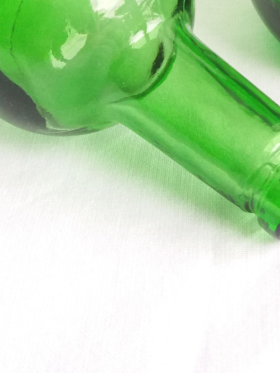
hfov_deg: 17.0
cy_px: -77
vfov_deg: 21.8
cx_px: 329
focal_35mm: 83
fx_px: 896
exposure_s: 1/100
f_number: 1.9
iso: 100
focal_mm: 3.7
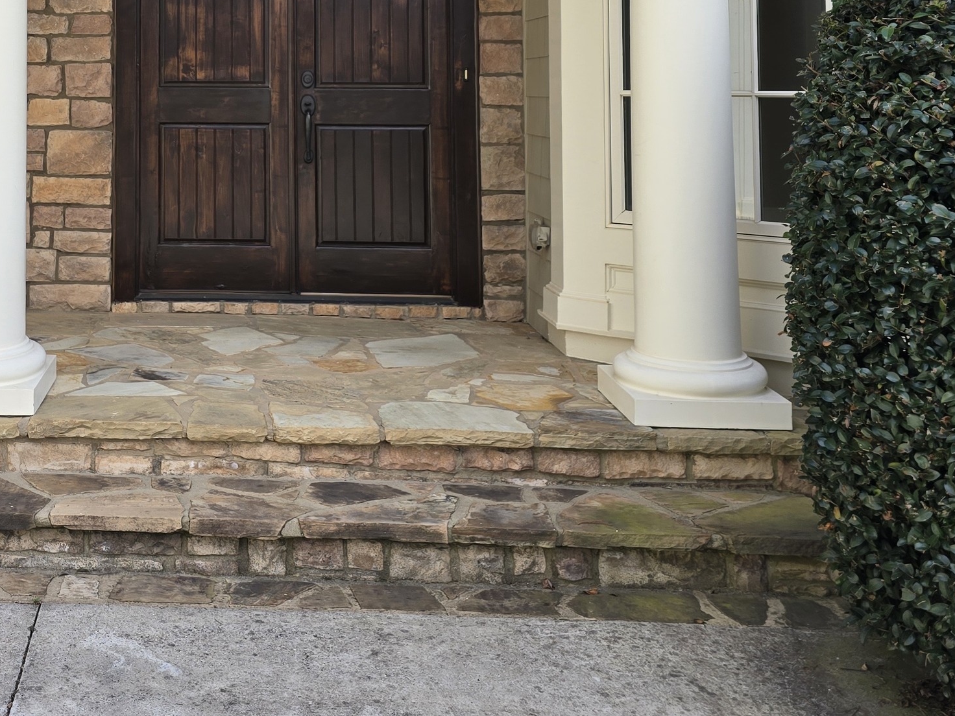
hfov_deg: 37.6
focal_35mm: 48
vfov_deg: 28.7
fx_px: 1324
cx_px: 137
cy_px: 29
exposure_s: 1/242
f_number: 1.7
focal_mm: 6.3
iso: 12
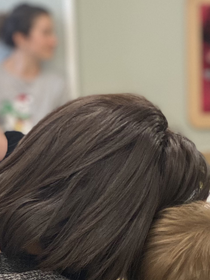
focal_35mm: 165
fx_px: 1335
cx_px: 261
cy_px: 352
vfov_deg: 11.7
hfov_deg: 8.9
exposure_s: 1/100
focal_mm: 6
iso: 200
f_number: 2
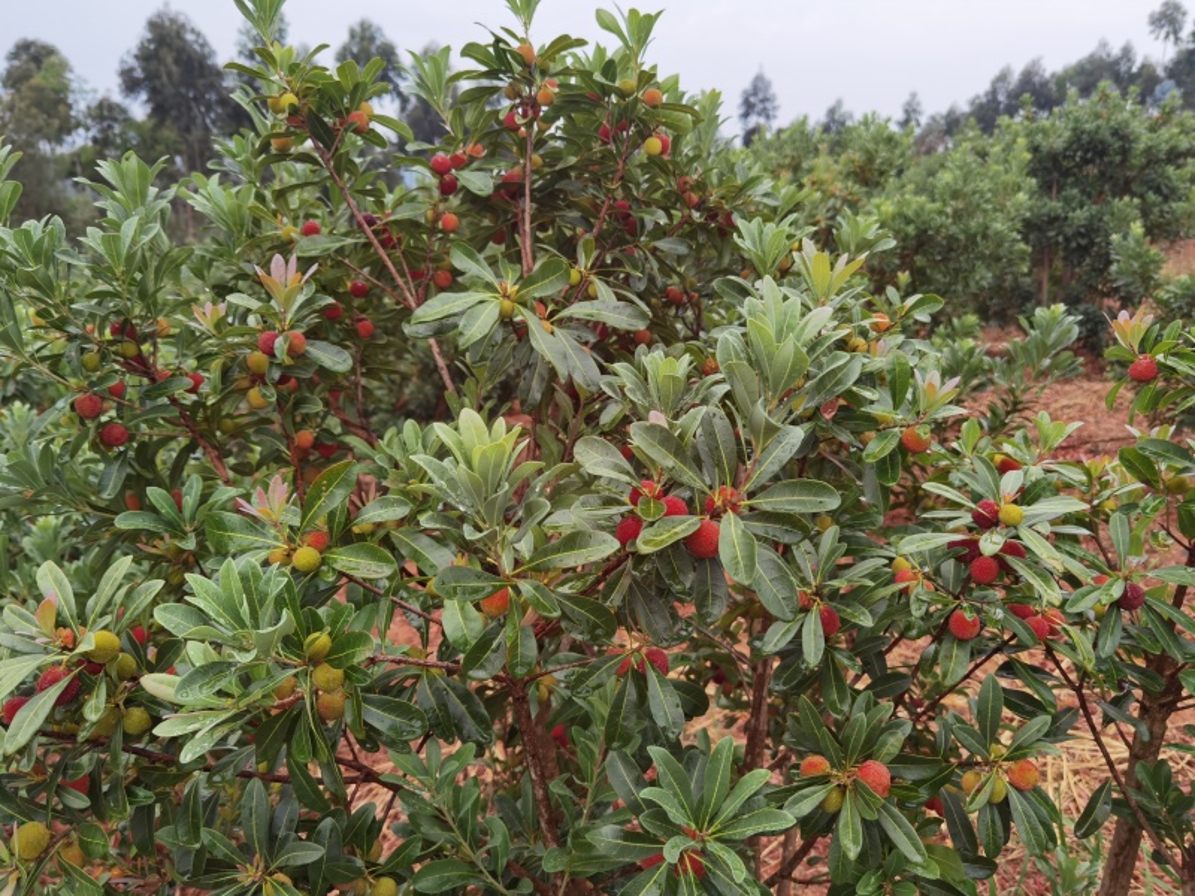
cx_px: 598
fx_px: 932
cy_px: 448
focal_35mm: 27
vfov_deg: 51.4
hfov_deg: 65.3
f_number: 1.9
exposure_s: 1/1597
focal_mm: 6.71
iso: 50
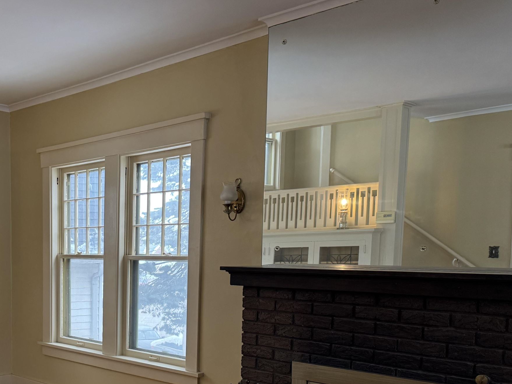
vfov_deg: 33.4
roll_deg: -0.7
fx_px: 621
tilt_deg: -6.2
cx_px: 65
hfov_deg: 41.7
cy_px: 303
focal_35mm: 42
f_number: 1.78
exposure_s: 1/120
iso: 200
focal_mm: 6.76
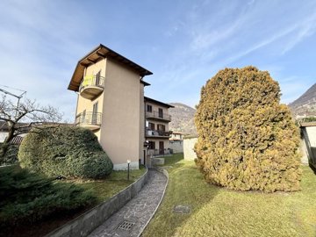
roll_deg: +3.2
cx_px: 158
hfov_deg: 102.1
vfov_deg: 85.7
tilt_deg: +14.8
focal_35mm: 14
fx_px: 128
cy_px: 118
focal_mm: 2.22
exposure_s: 1/579
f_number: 2.2
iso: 50
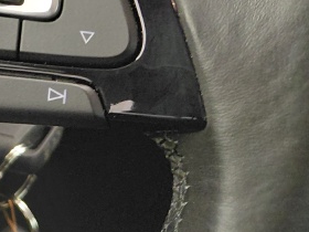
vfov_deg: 15.6
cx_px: -223
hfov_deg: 17.9
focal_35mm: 91
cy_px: -56
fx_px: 812
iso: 400
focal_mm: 4.69
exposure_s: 1/50.1
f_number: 1.8
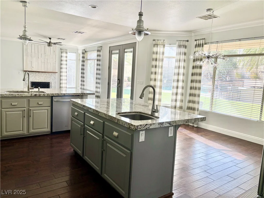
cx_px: 132
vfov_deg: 53.1
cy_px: 99
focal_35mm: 26
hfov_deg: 67.3
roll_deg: -3.0
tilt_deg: -7.3
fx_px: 198
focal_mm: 5.96
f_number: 1.6
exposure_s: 1/288
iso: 50
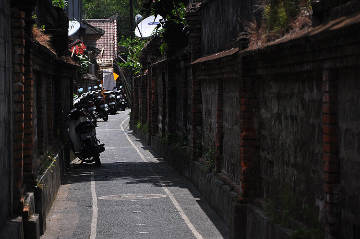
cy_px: 120
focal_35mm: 158
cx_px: 180
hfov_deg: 13.1
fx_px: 1573
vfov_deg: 8.7
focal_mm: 105
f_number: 5.6
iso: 400
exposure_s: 1/3200
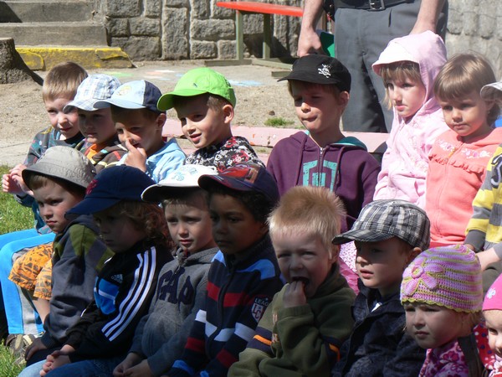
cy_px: 188
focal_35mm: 219
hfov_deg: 9.0
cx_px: 251
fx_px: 3176
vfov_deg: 6.8
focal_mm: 36.5
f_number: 4.5
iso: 80
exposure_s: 1/400
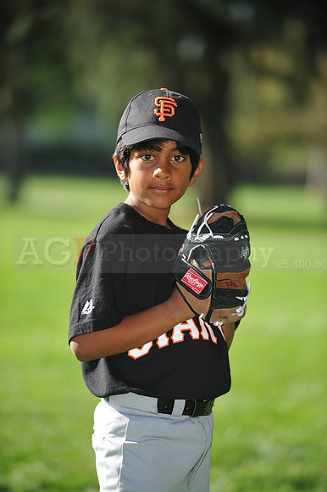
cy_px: 246
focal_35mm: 185
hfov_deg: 7.4
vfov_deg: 11.1
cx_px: 164
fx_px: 2523
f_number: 4
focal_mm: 185
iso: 200
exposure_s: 1/800
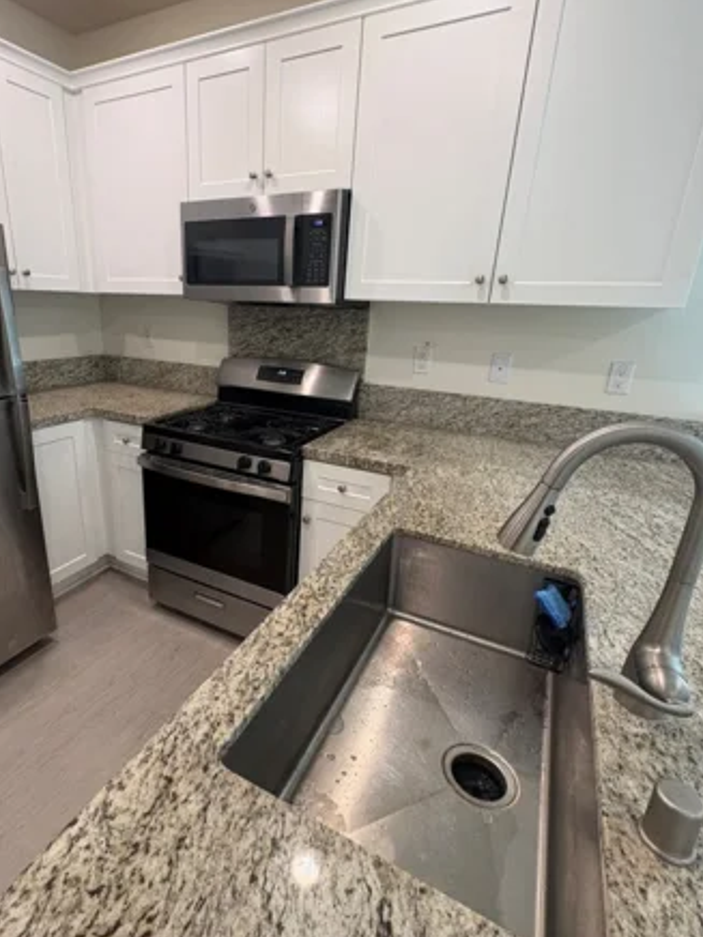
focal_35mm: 18
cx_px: 279
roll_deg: -2.3
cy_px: 462
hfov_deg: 70.8
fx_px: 487
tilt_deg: -17.2
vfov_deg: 87.7
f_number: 2.2
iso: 160
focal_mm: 2.22
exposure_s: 1/60
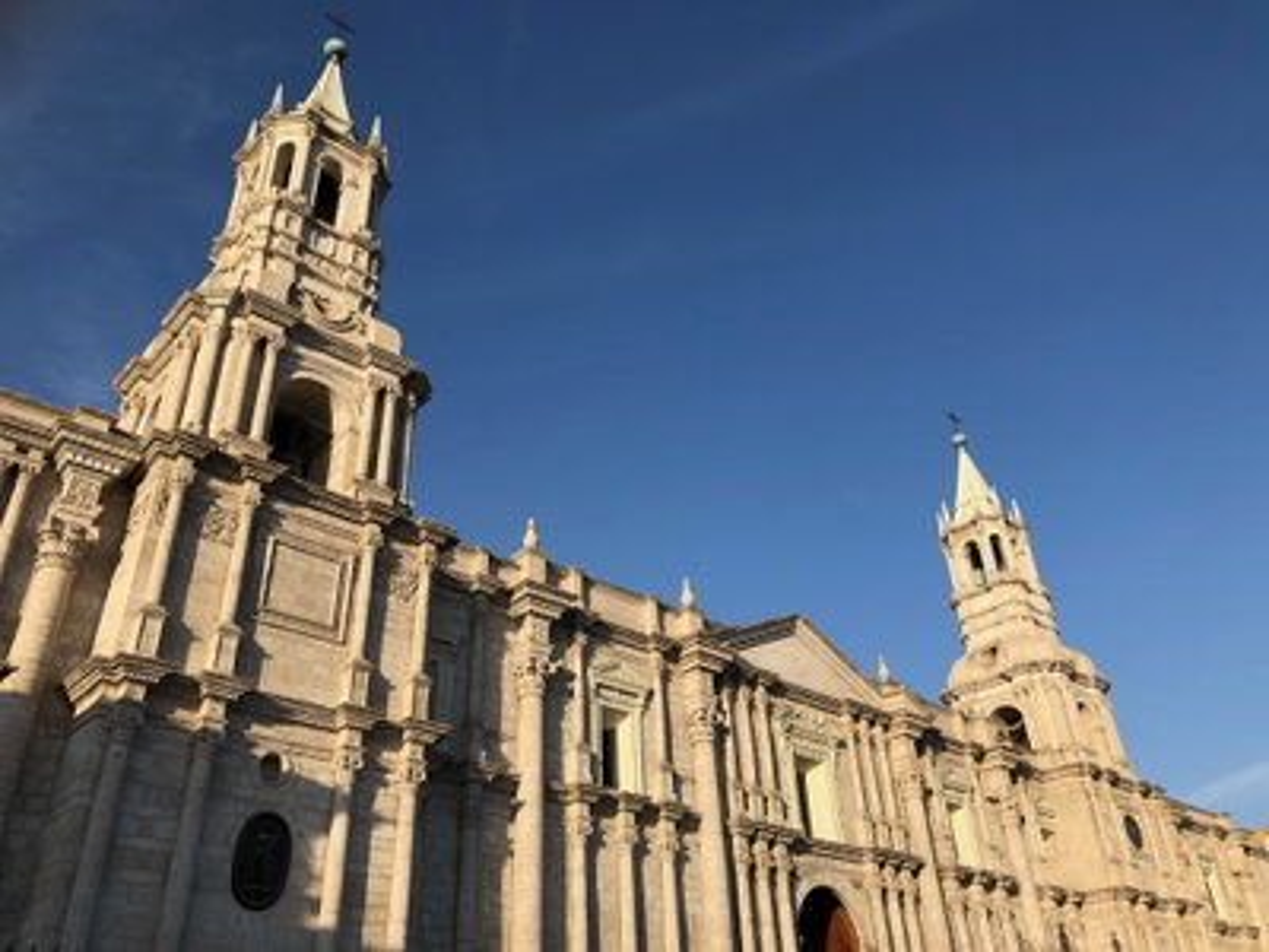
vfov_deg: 49.7
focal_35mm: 28
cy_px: 476
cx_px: 634
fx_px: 1026
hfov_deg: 63.4
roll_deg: +2.7
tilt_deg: +33.8
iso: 20
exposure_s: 1/1263
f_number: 1.8
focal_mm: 3.99
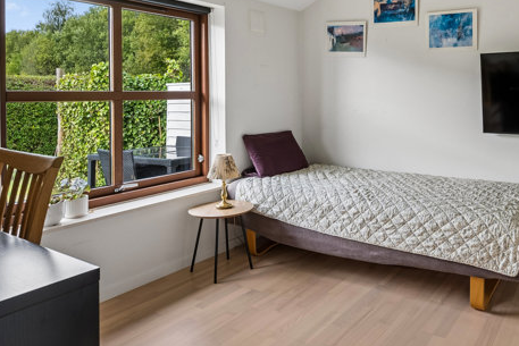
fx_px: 416
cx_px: 360
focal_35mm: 29
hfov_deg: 61.7
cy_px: 87
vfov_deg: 43.7
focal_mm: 16.5
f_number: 6.3
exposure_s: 1/40
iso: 400
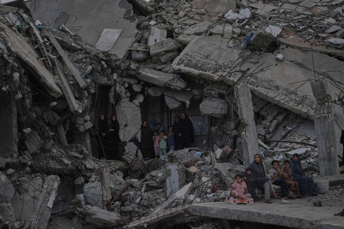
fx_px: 1605
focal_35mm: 168
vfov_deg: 8.2
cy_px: 114
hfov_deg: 12.2
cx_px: 172
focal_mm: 168
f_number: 2.8
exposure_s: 1/3200
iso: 320
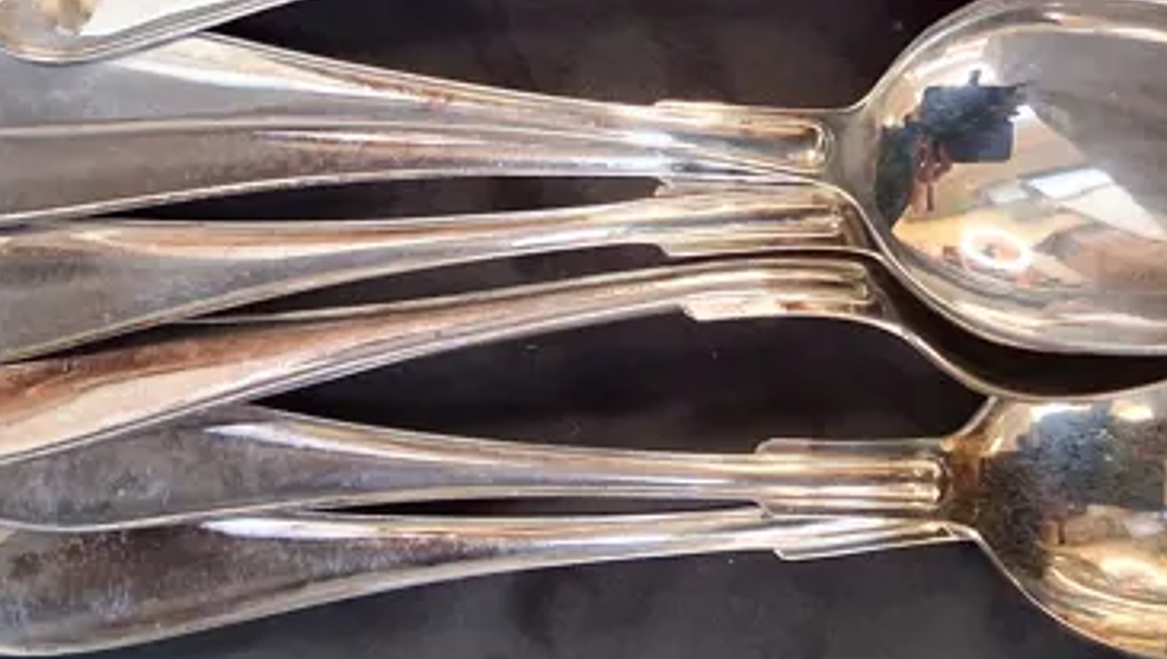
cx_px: 671
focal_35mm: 62
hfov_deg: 33.7
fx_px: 1920
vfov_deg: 19.1
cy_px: 51
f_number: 1.8
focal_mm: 3.98
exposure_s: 1/100
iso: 500
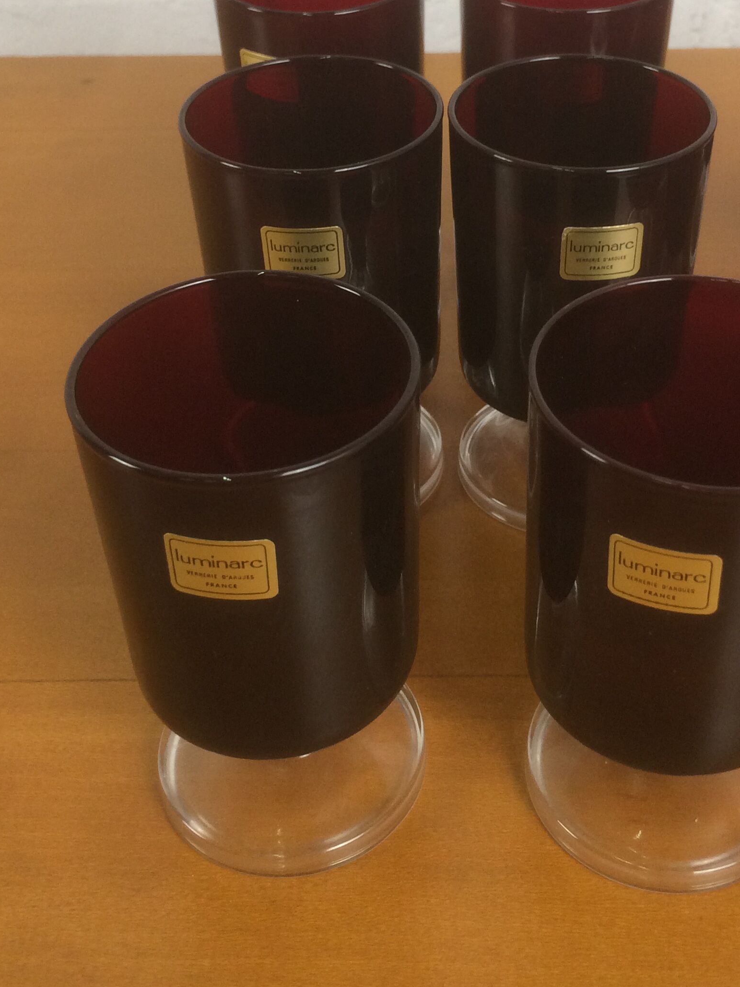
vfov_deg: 40.9
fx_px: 1311
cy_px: 368
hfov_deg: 31.5
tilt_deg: -38.9
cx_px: 429
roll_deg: +2.2
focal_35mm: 46
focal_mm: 4.15
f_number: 2.2
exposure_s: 1/33
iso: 100
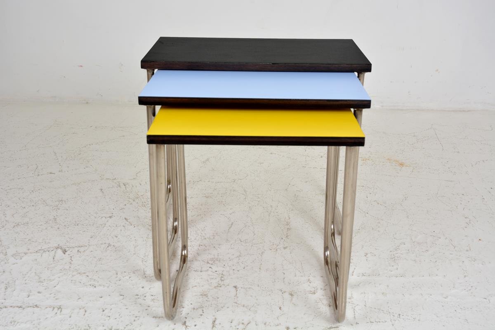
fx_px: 660
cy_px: 165
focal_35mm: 48
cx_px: 248
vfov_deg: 28.1
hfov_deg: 41.1
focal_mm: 32
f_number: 7.1
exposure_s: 1/80
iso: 200
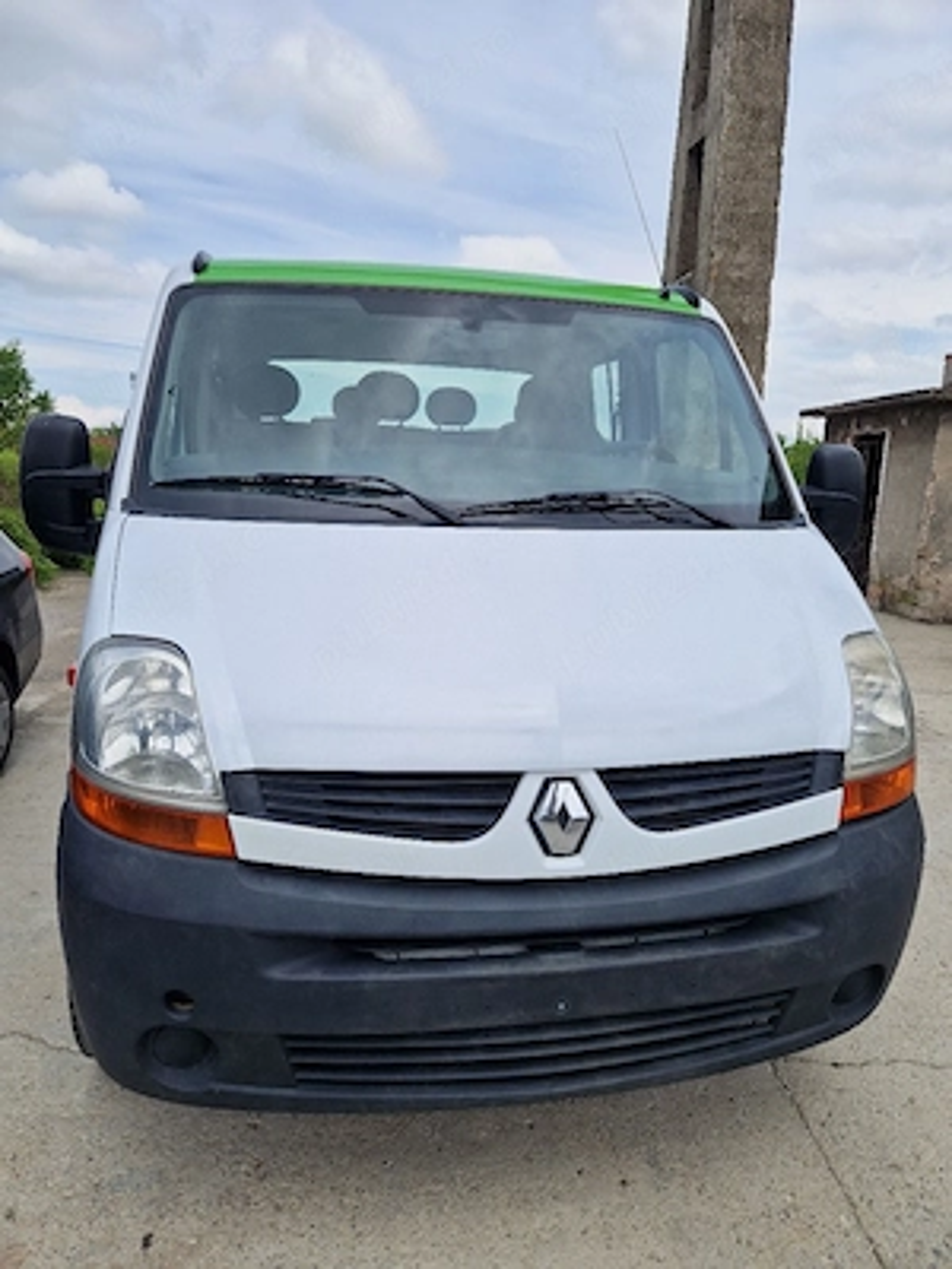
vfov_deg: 73.9
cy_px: 634
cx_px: 476
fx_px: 843
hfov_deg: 58.9
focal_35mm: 23
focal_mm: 5.4
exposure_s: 1/2500
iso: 50
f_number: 1.8
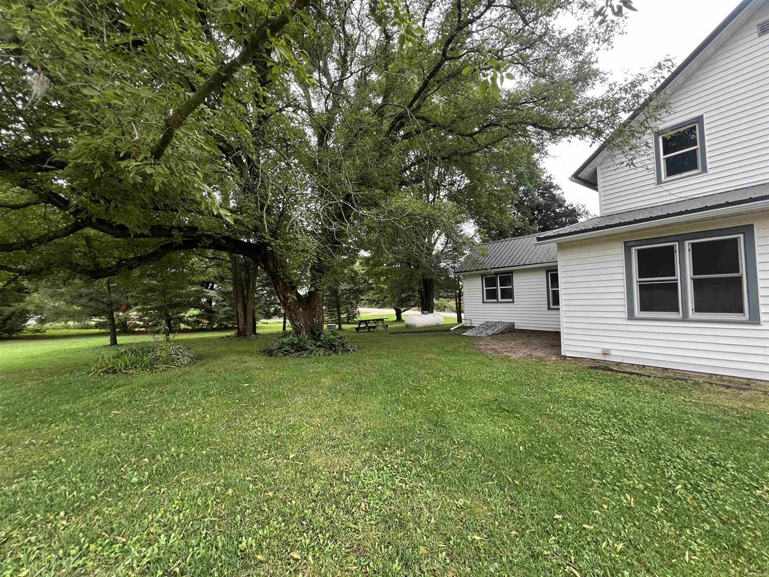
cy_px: 288
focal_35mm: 13
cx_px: 384
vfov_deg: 89.9
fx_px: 289
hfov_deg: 106.2
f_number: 1.8
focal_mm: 1.57
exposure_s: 1/99
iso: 125
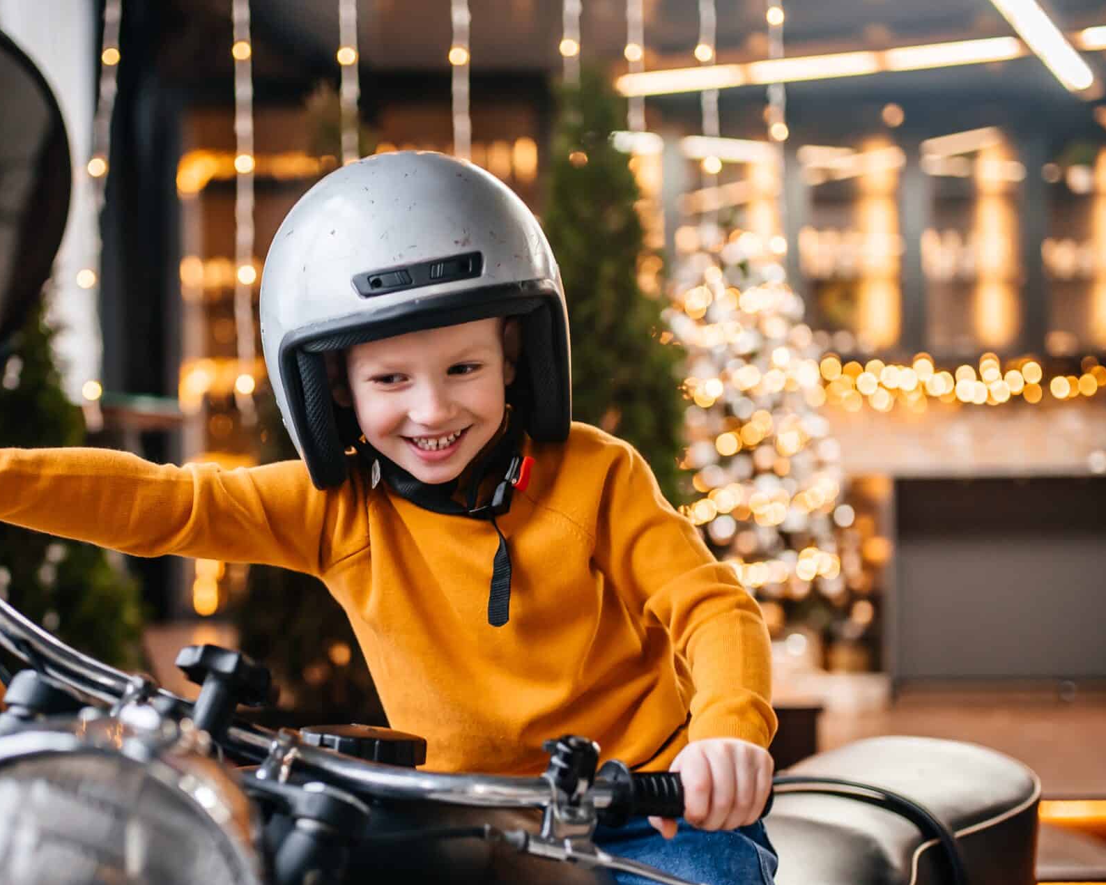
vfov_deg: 28.5
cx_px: 350
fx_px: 1735
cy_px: 539
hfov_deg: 34.9
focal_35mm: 53
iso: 500
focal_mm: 35
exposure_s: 1/100
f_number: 1.8
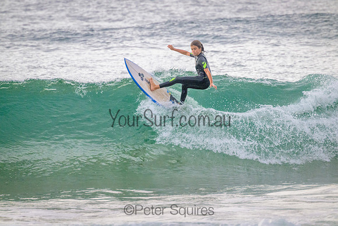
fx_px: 7513
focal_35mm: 800
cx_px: 169
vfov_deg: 1.7
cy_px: 113
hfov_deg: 2.6
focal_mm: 800
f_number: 11
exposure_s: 1/2000
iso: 4500
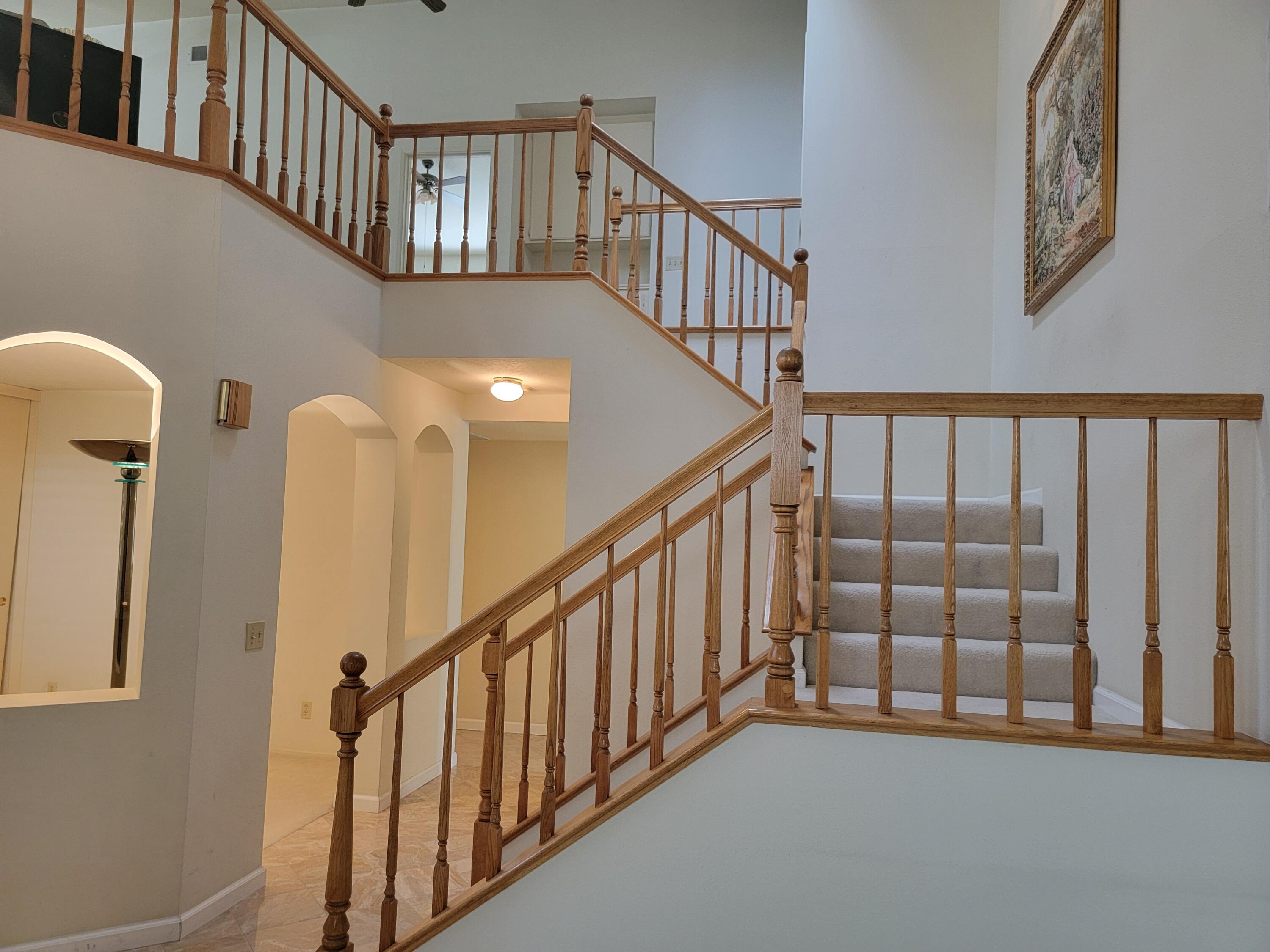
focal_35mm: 24
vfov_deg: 56.8
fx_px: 881
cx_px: 635
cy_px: 476
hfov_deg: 71.6
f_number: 1.8
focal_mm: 6.7
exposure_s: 1/60
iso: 200
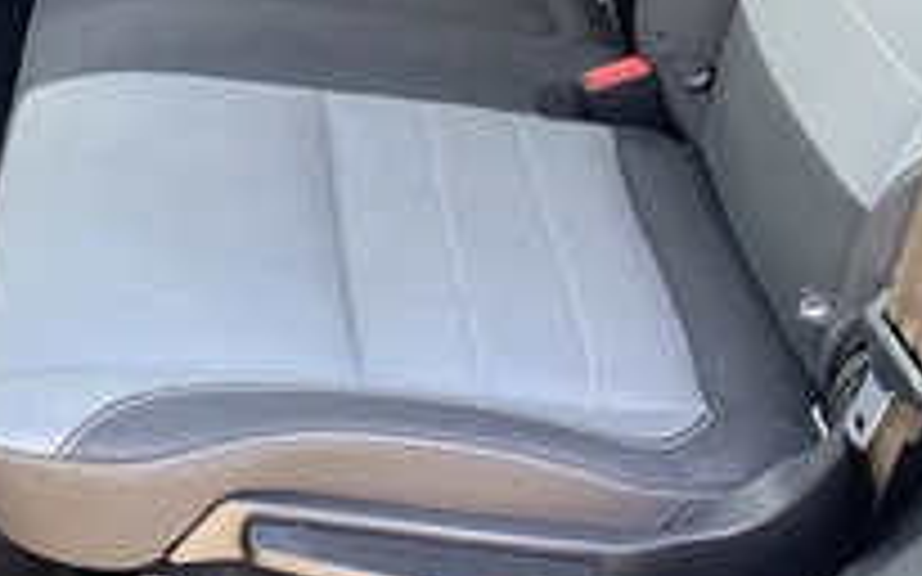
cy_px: 130
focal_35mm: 60
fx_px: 1507
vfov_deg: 21.4
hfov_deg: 33.1
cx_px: 189
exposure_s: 1/60
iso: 100
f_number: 1.8
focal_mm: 3
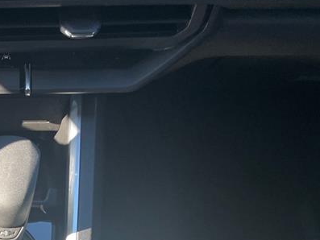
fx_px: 620
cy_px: 304
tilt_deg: -67.0
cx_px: -67
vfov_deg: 20.3
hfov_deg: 25.8
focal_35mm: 67
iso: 125
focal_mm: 4.2
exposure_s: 1/121
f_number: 1.6
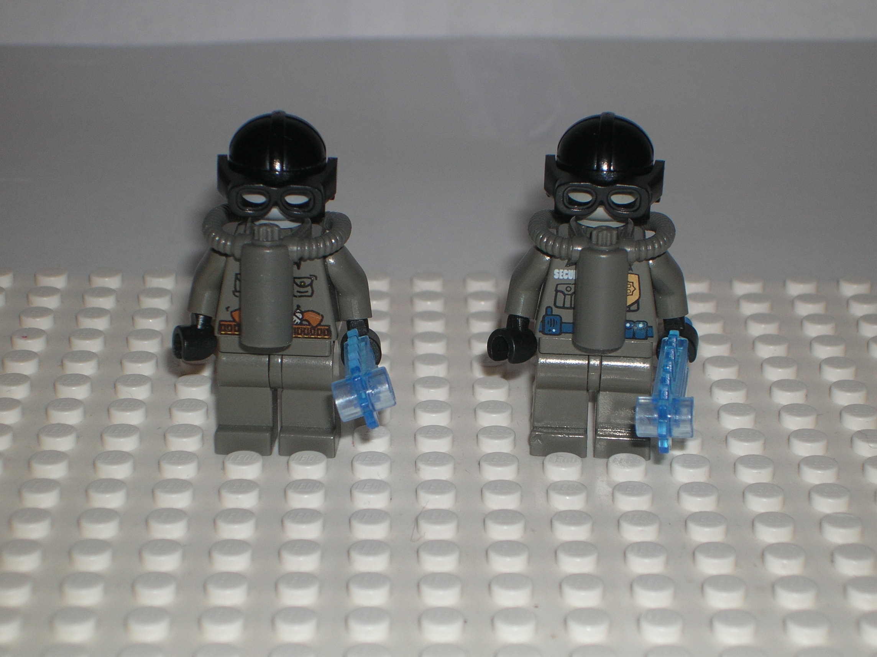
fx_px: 2658
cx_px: 438
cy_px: 328
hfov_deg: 18.7
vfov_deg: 14.1
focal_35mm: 105
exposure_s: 1/60.1
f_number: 4.9
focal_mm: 17.4
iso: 50
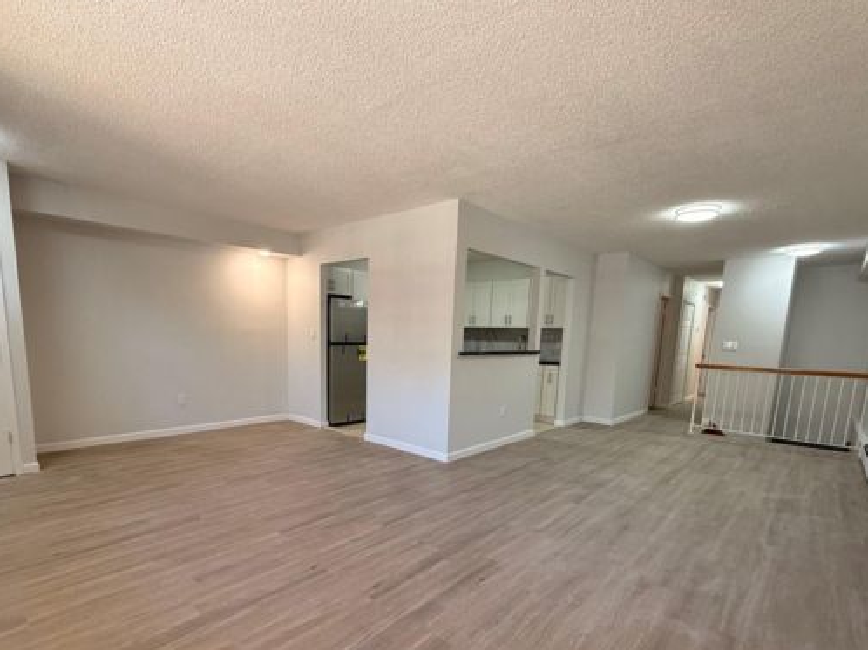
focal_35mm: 18
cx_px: 401
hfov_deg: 87.6
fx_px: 451
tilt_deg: -8.9
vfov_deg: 70.5
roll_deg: -1.7
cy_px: 404
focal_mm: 2.22
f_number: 2.2
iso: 200
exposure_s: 1/120
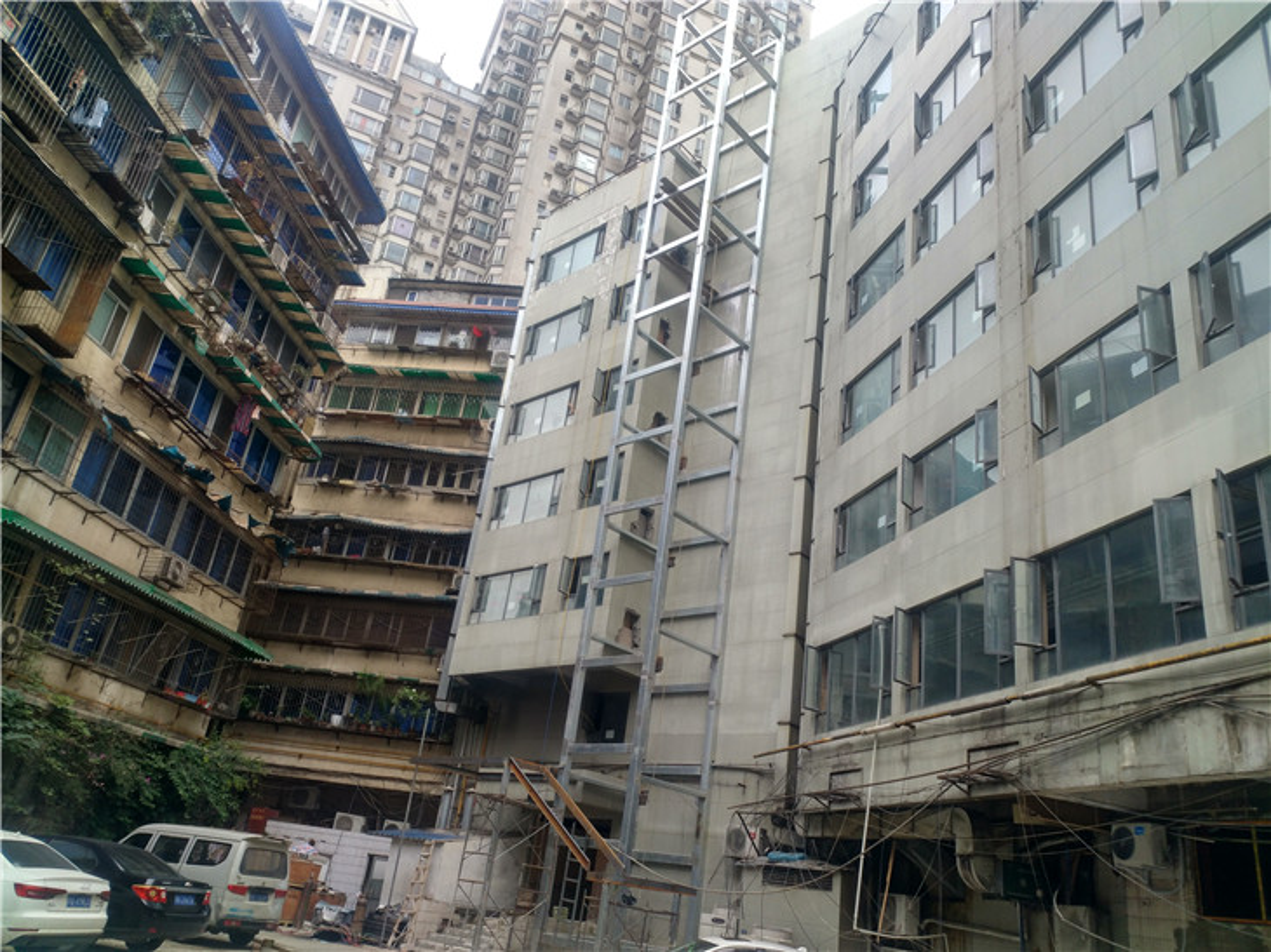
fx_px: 991
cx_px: 636
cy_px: 476
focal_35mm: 27
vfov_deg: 51.3
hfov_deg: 65.3
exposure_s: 1/257
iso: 100
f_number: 2.2
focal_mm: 4.73
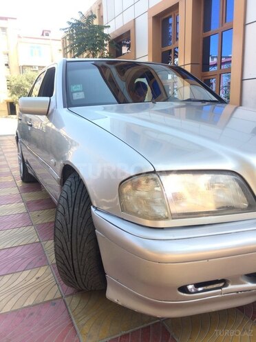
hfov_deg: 48.2
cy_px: 171
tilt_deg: -11.5
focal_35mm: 29
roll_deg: +2.8
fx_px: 286
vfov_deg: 61.7
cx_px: 128
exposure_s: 1/283
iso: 32
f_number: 2.2
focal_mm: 4.15
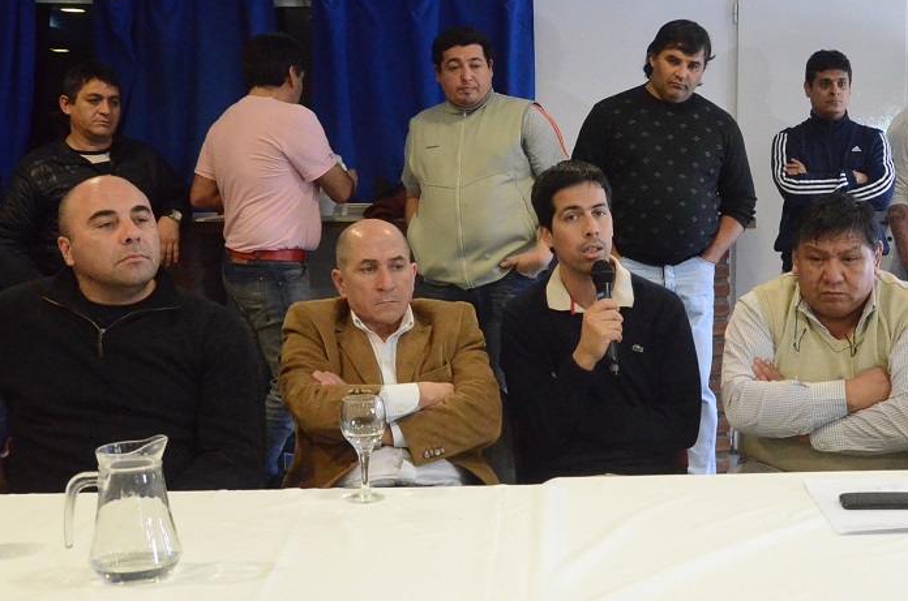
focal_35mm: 53
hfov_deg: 37.2
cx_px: 612
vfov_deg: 25.4
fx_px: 1334
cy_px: 305
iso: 6400
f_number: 5.6
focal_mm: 24
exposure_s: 1/250
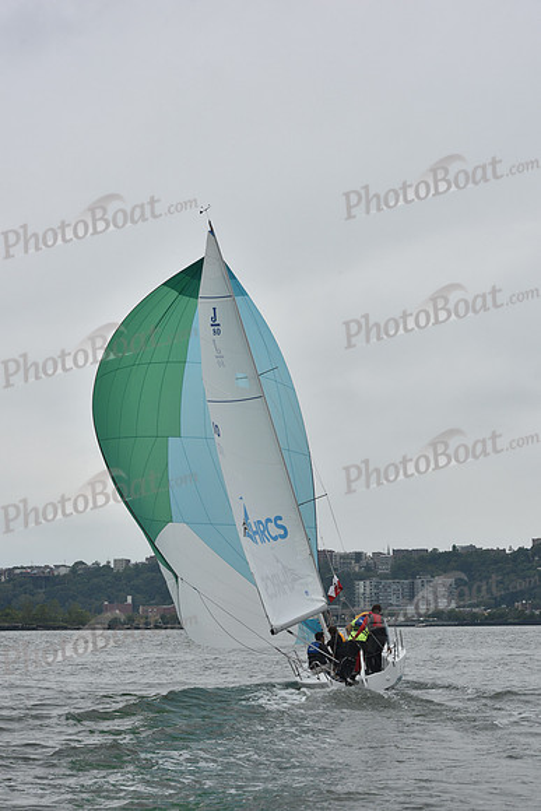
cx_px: 270
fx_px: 1577
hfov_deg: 19.5
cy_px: 406
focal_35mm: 70
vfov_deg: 28.8
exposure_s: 1/800
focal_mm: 70
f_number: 11
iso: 400
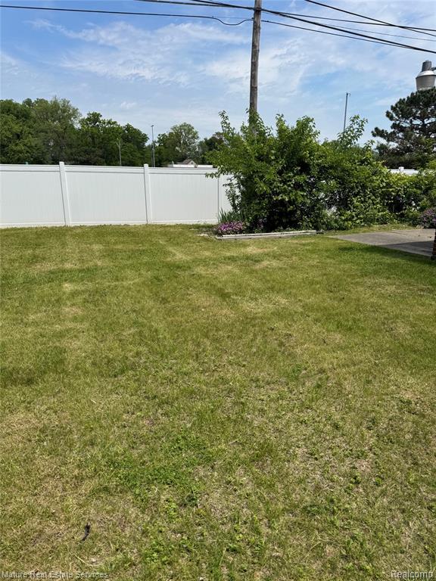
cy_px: 290
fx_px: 403
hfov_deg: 56.8
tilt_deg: -15.6
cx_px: 218
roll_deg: -2.1
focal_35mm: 24
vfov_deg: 71.6
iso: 80
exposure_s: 1/4608
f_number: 1.78
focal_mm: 6.76
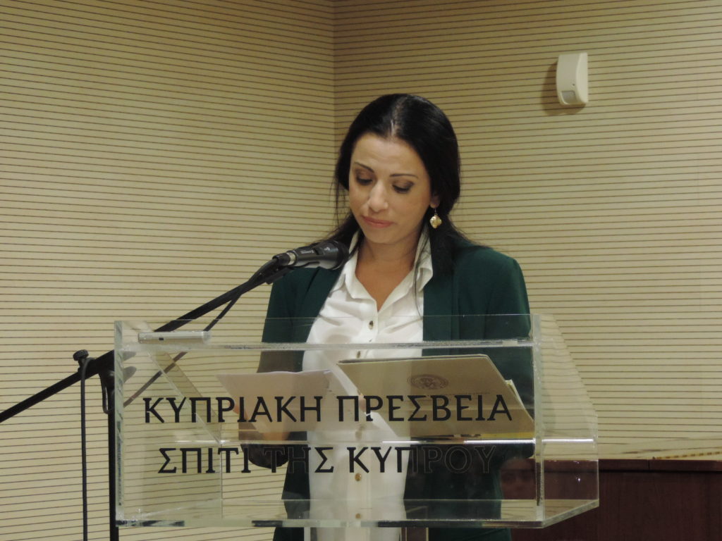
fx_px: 2816
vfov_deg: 11.0
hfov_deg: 14.6
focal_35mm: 135
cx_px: 361
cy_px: 270
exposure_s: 1/25
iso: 800
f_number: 4.3
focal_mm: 24
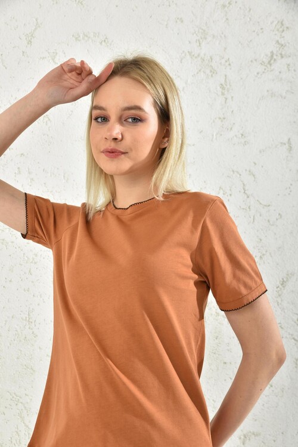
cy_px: 224
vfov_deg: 39.6
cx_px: 149
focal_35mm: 50
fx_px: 621
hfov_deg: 27.0
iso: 100
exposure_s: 1/160
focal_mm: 50
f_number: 7.1
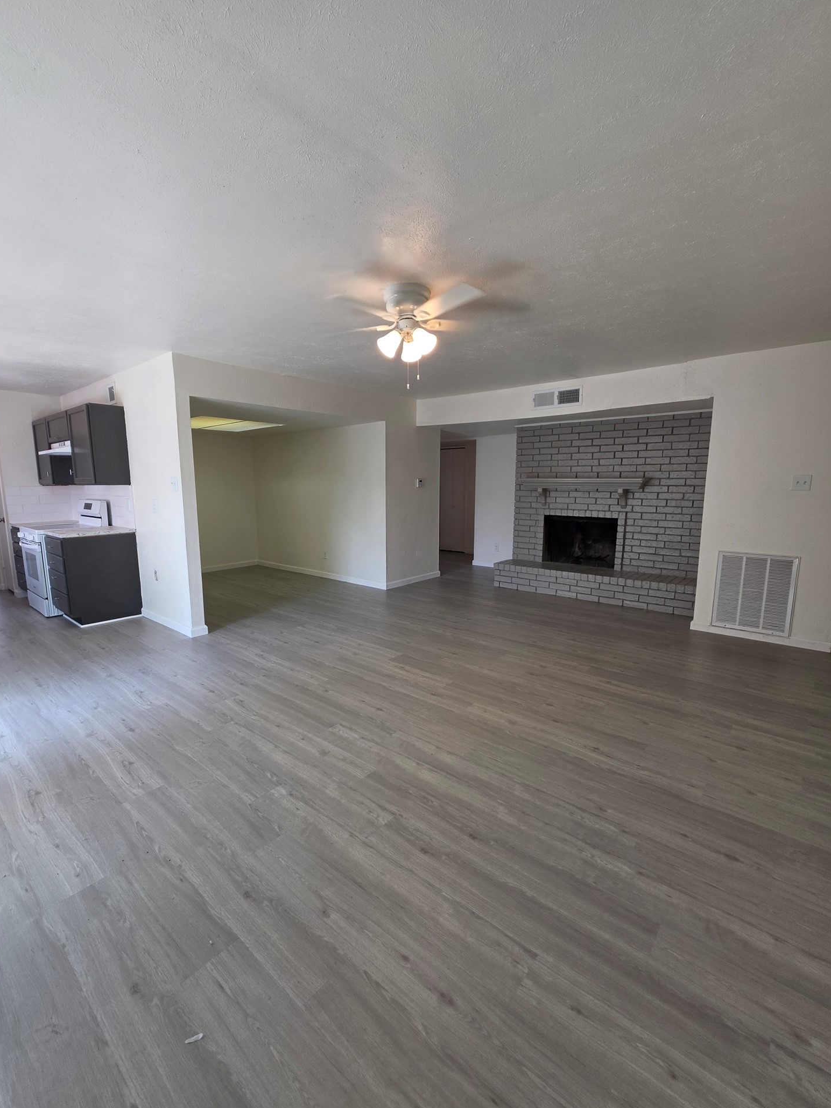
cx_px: 395
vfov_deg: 102.1
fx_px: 448
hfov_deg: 85.6
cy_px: 560
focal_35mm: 14
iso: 50
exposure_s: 1/120
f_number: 1.9
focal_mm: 2.2
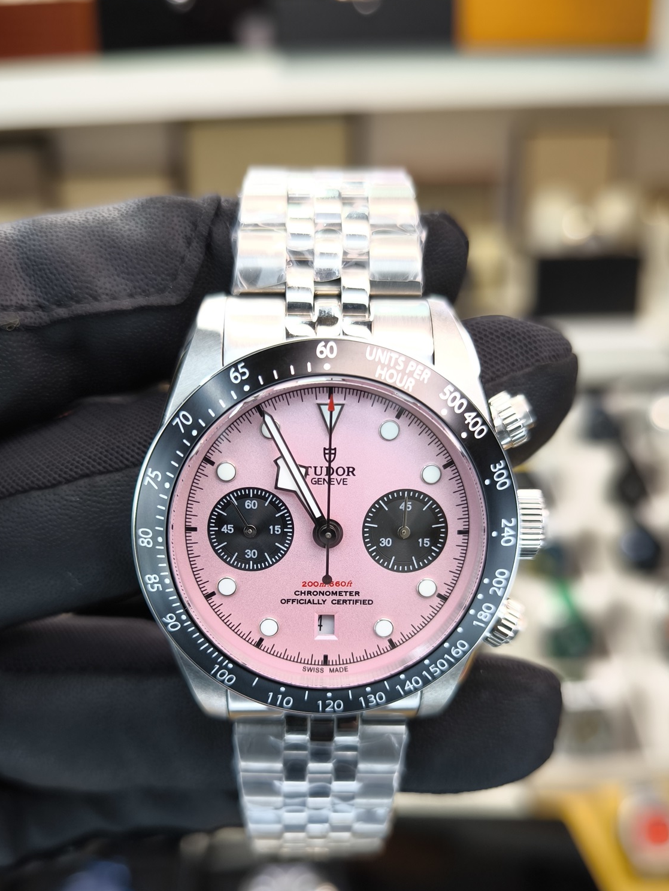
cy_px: 552
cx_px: 339
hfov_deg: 43.0
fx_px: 850
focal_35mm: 33
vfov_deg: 54.8
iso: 64
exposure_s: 1/115
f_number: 1.9
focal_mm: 6.92
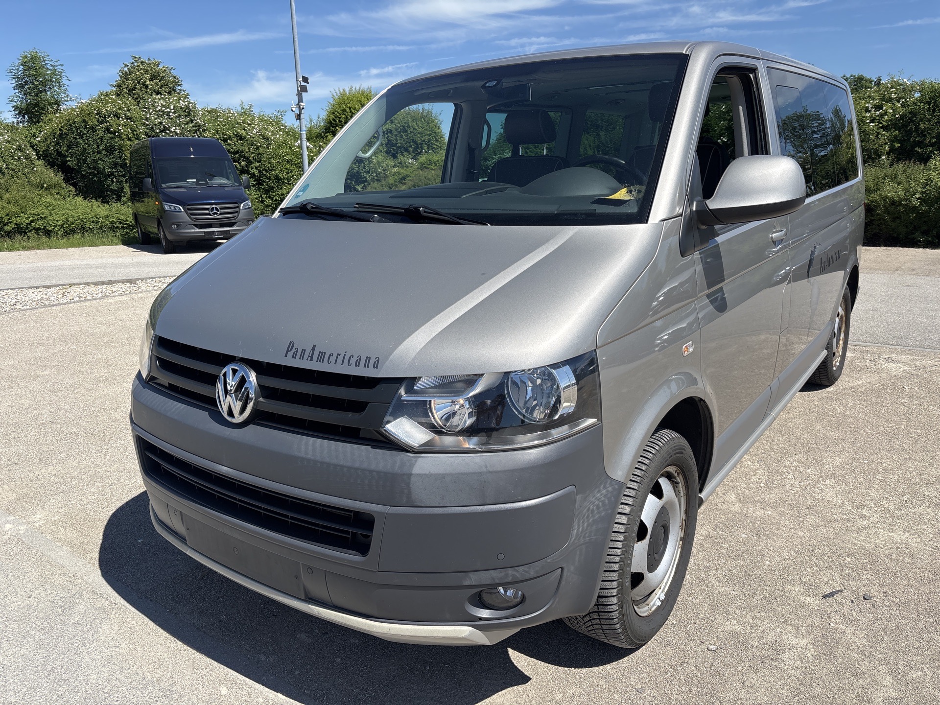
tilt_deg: -13.5
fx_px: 706
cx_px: 470
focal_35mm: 26
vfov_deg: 53.1
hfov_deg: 67.3
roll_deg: +1.7
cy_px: 352
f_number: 1.6
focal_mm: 5.96
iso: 50
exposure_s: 1/3534
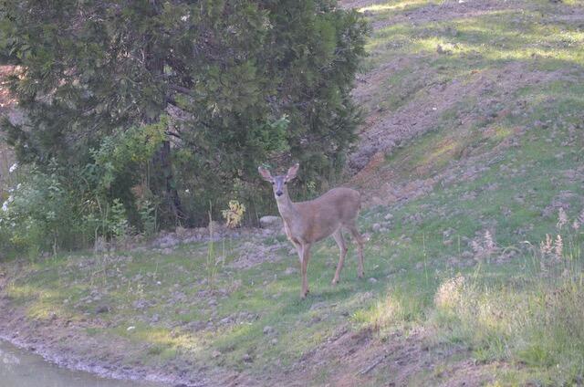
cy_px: 194
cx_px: 292
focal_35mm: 330
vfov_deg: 4.1
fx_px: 5343
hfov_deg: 6.3
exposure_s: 1/500
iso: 2000
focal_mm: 220
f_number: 5.3
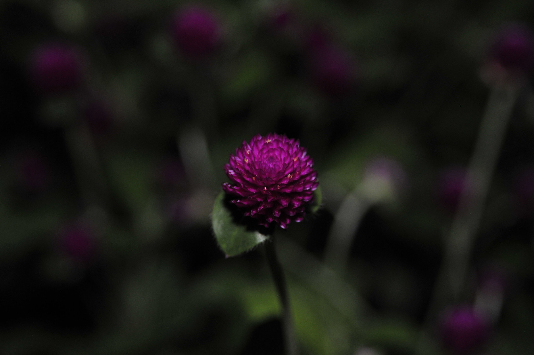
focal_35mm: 120
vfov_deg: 11.4
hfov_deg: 17.1
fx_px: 1778
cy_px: 178
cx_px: 267
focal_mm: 80
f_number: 4.5
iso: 400
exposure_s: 1/60
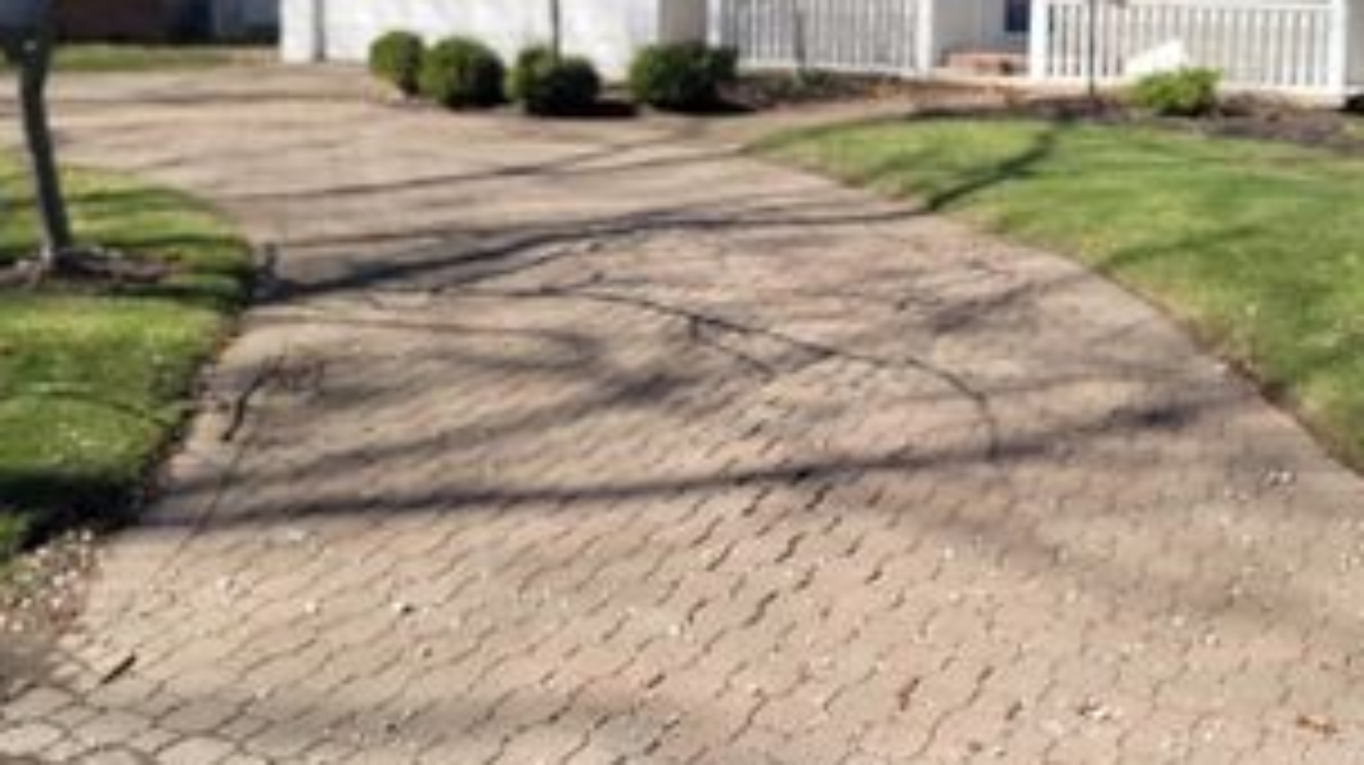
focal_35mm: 45
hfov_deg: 45.2
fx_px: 1627
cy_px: 191
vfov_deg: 26.1
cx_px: 837
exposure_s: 1/694
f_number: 1.8
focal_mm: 7
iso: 20
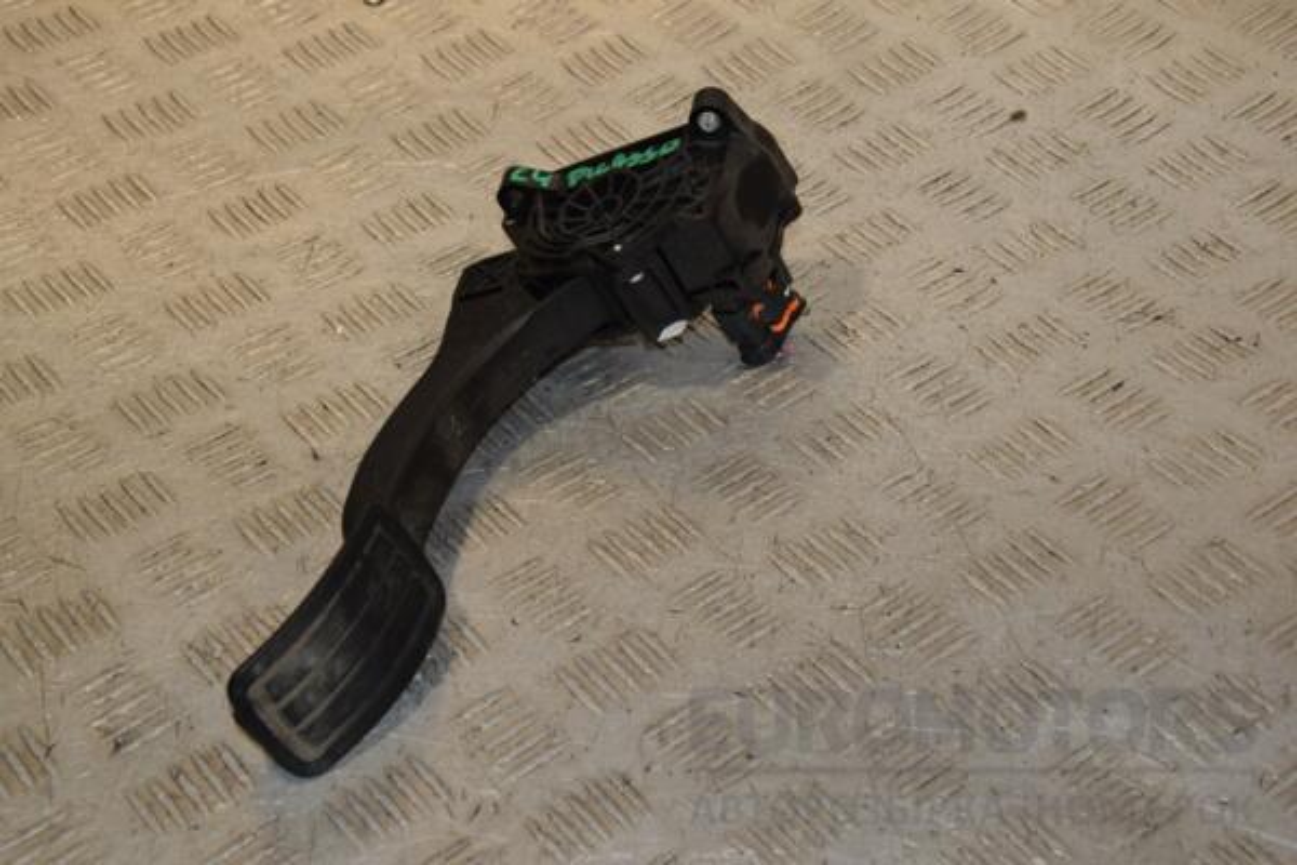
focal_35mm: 72
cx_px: 648
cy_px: 432
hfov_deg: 28.1
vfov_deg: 18.9
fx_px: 2594
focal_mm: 48
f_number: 9
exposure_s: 1/200
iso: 800
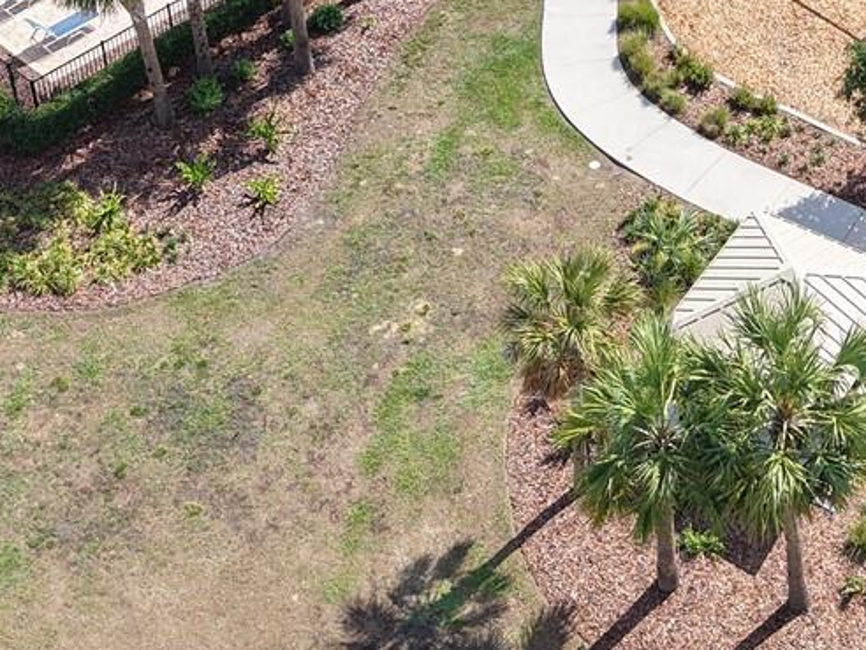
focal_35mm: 78
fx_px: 1951
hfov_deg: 24.5
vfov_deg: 17.0
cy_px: -340
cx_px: 718
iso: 120
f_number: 1.8
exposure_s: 1/1500
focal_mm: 8.67
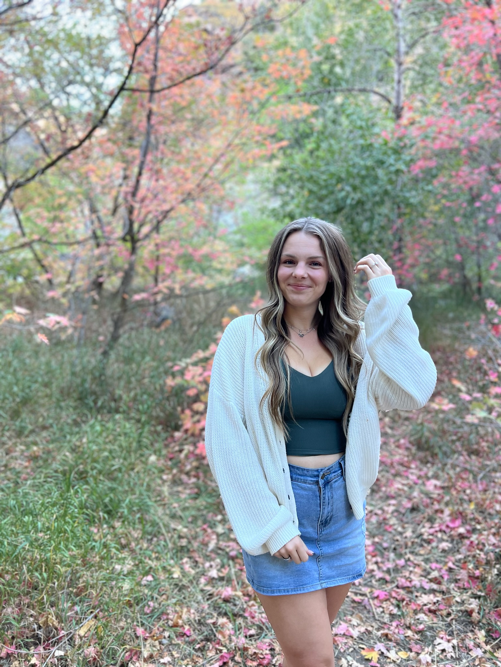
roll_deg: +0.2
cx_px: 250
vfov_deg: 67.3
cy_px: 334
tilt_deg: -9.4
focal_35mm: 26
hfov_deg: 53.1
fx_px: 502
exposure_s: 1/121
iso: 100
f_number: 1.5
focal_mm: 5.7
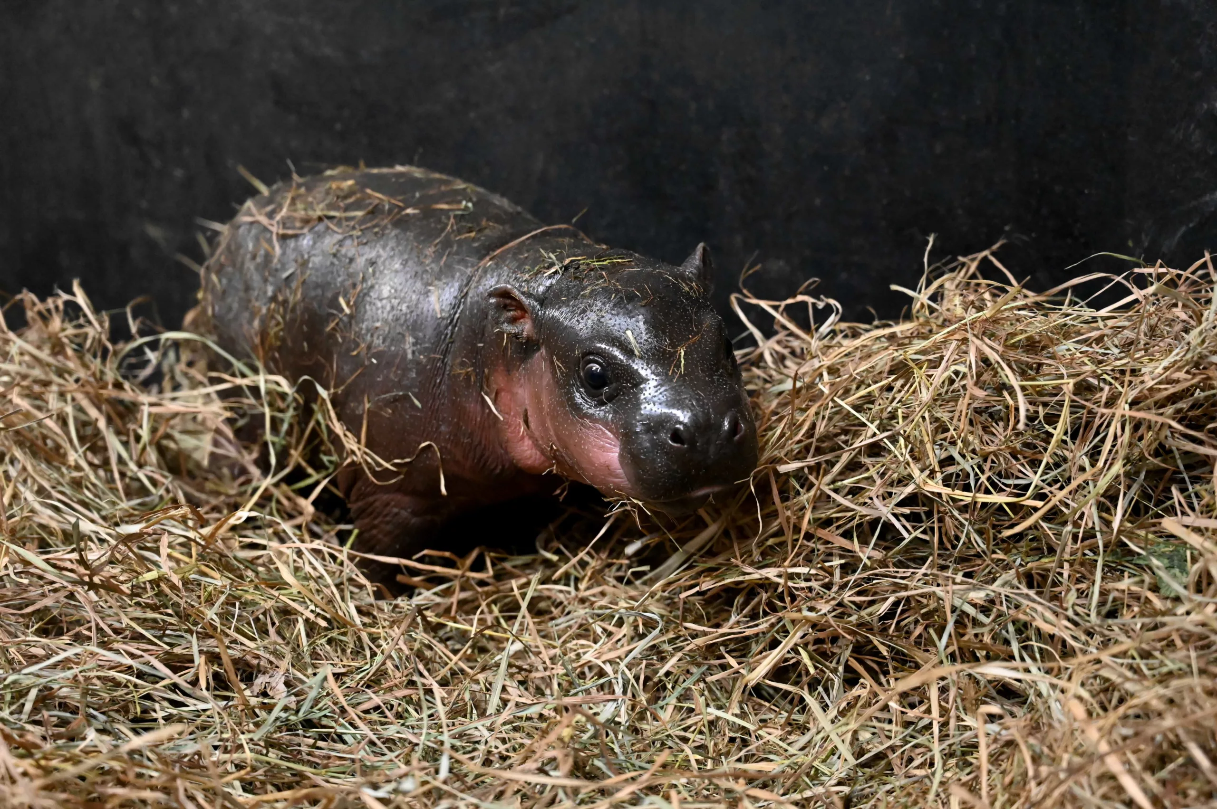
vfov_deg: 25.0
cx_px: 608
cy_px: 404
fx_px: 1824
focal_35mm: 54
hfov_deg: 36.9
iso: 9000
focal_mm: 54
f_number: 4
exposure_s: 1/60
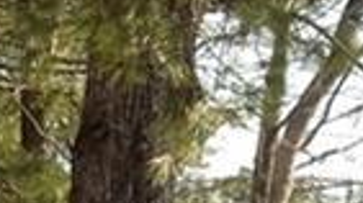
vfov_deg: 4.1
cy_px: 791
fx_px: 2664
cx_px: -203
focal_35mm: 277
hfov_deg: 7.6
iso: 50
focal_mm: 4.28
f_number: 2.4
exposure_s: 1/302
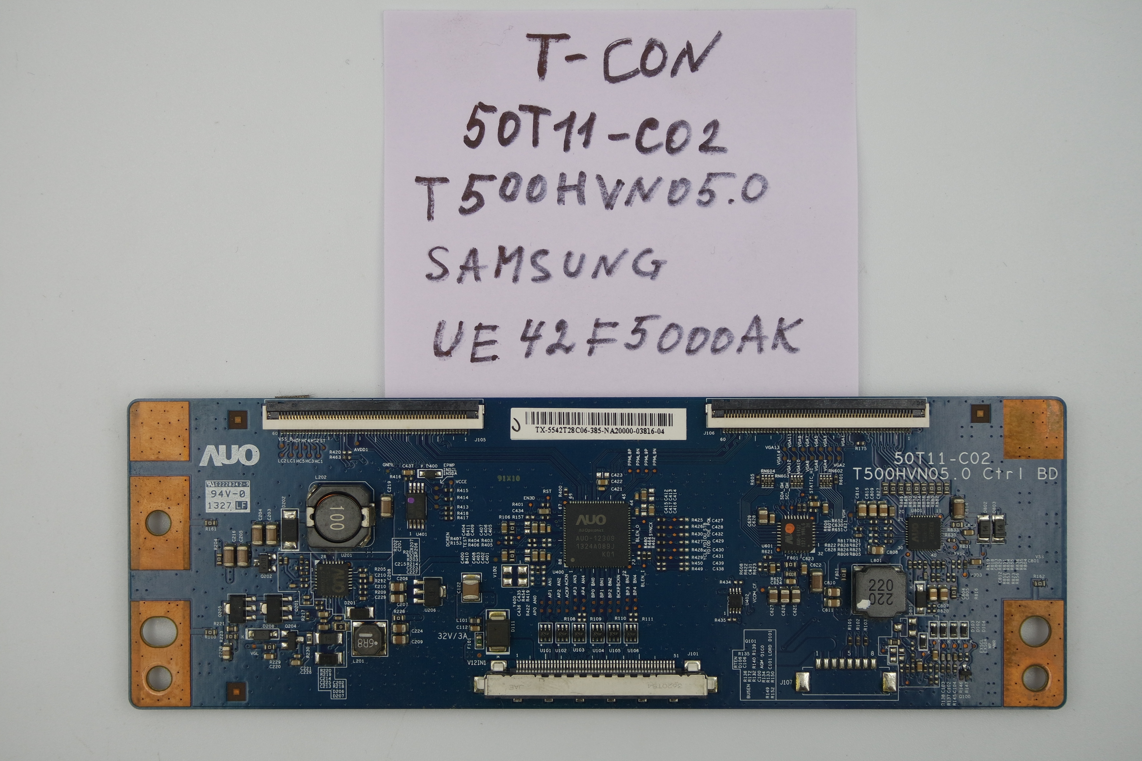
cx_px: 571
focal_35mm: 48
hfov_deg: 41.1
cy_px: 380
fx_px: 1523
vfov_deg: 28.1
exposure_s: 1/125
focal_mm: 18
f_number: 4.5
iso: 160
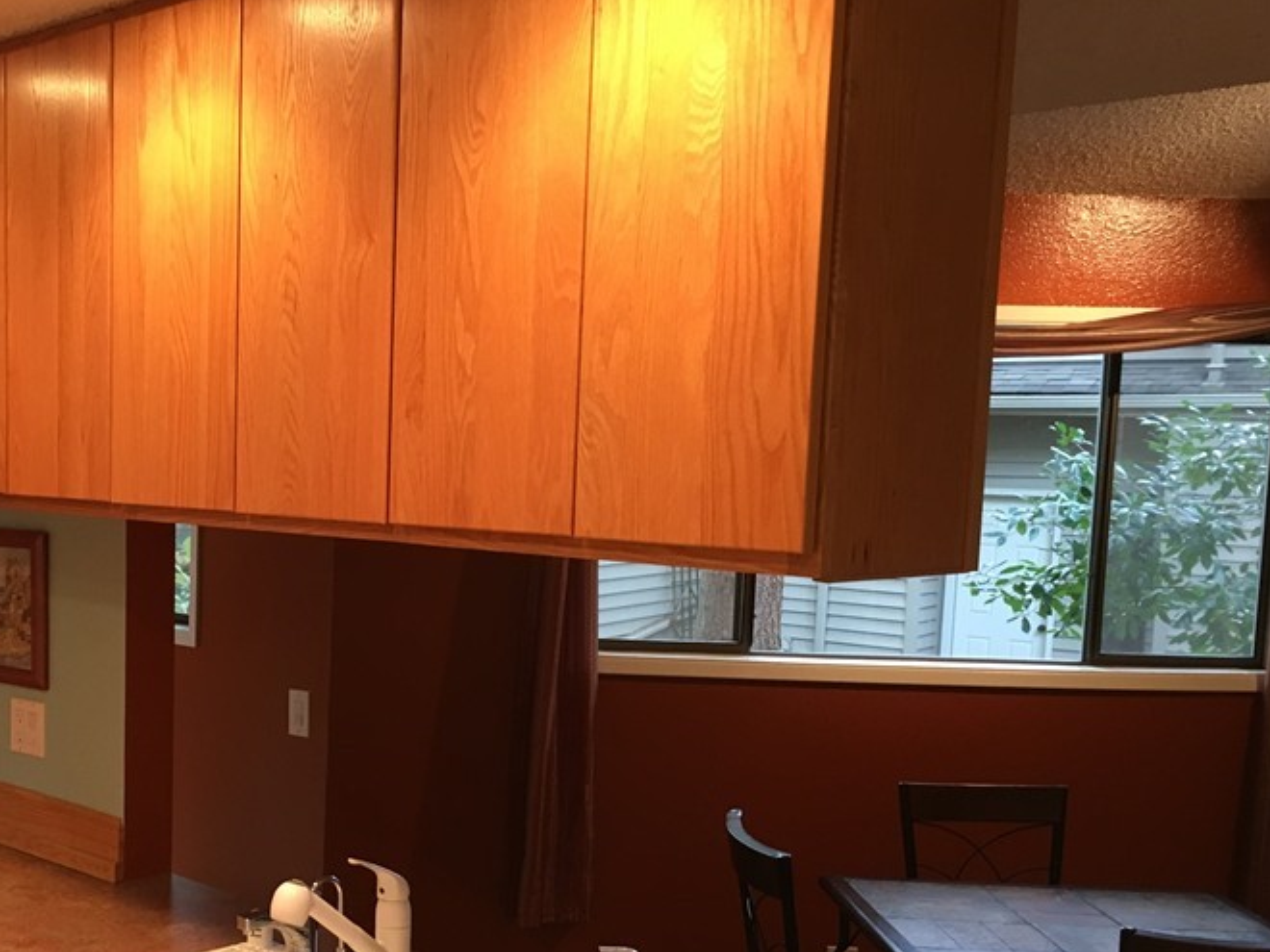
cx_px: 339
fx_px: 1651
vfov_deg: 31.9
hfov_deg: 41.0
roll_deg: -1.7
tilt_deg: -6.1
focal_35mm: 45
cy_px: 631
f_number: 2.2
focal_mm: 4.15
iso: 100
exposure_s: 1/30
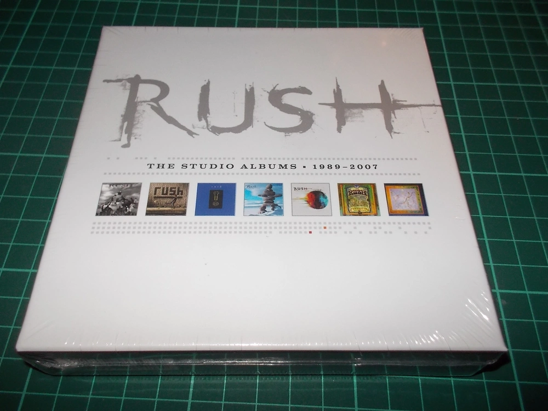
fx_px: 459
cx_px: 274
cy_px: 206
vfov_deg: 48.2
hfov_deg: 61.7
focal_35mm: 29
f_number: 3.3
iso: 200
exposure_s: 1/30
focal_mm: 4.1
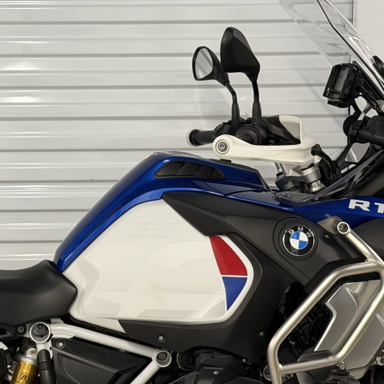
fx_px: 1368
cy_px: 310
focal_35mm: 109
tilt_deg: -8.9
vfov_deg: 15.9
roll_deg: +0.5
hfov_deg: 15.9
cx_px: 101
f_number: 1.78
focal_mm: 6.76
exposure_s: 1/50
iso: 160
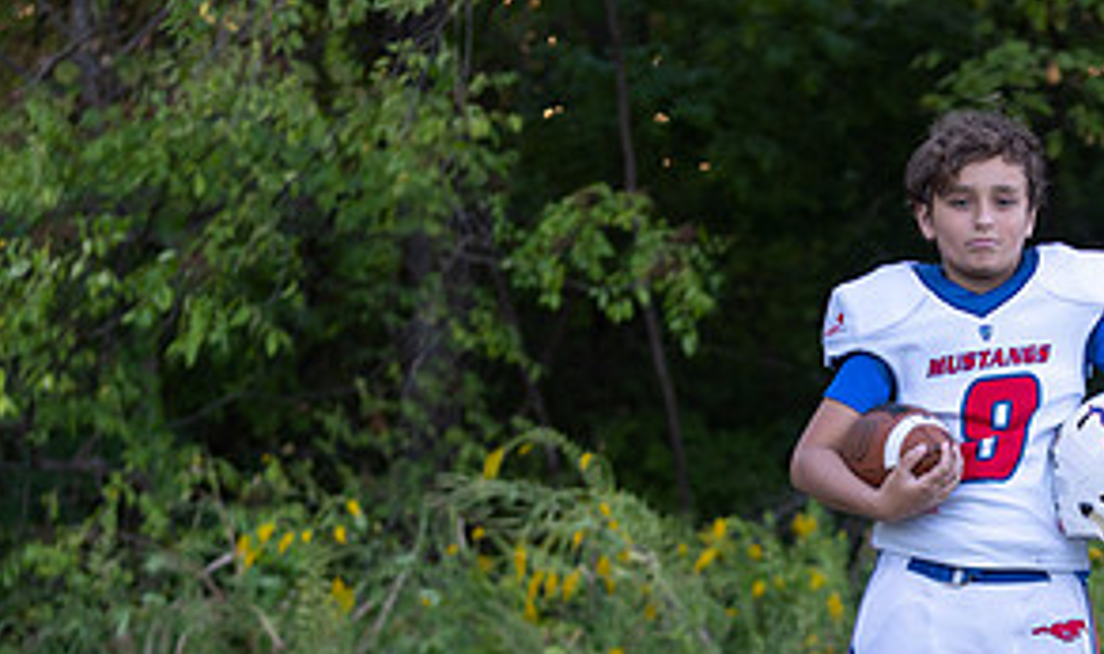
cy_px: 545
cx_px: 975
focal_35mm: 152
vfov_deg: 8.3
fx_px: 4508
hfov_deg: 13.8
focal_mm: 70
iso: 320
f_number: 2.8
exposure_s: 1/320
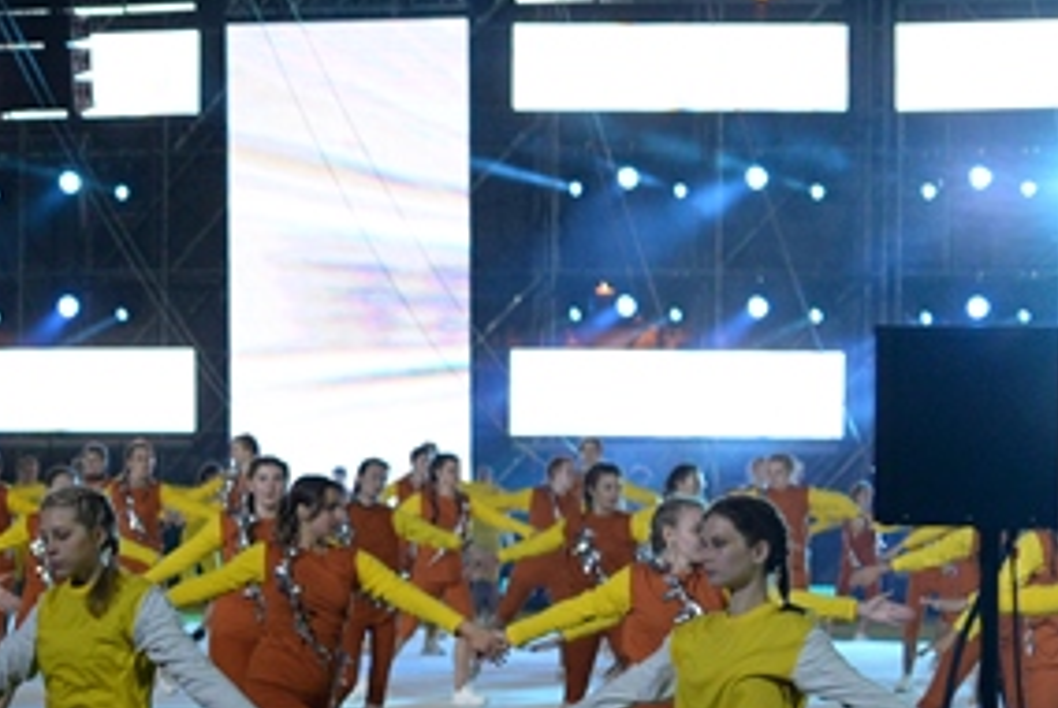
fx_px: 5295
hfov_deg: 10.8
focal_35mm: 180
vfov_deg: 7.6
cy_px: 578
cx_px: -760
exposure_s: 1/640
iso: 2000
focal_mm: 50
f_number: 3.2
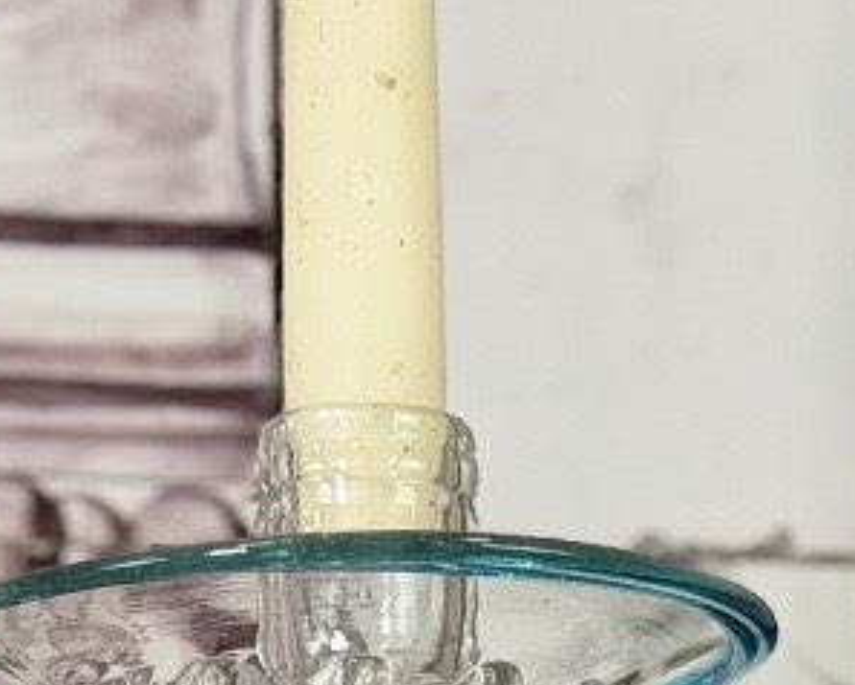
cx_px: 337
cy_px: 1675
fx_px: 4786
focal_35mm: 189
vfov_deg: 7.6
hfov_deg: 10.2
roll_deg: -0.2
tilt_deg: +1.3
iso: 80
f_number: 1.78
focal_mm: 6.76
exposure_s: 1/50
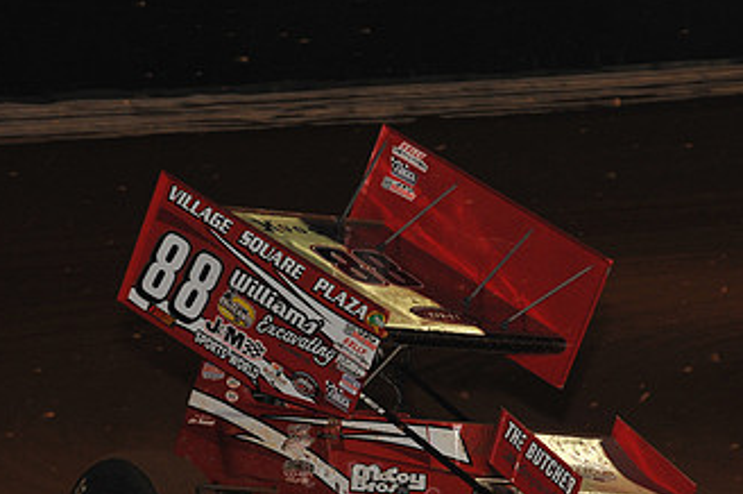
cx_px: 353
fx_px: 4928
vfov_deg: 5.7
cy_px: 390
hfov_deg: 8.6
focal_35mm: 239
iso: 1250
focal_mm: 135
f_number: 7.1
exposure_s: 1/320
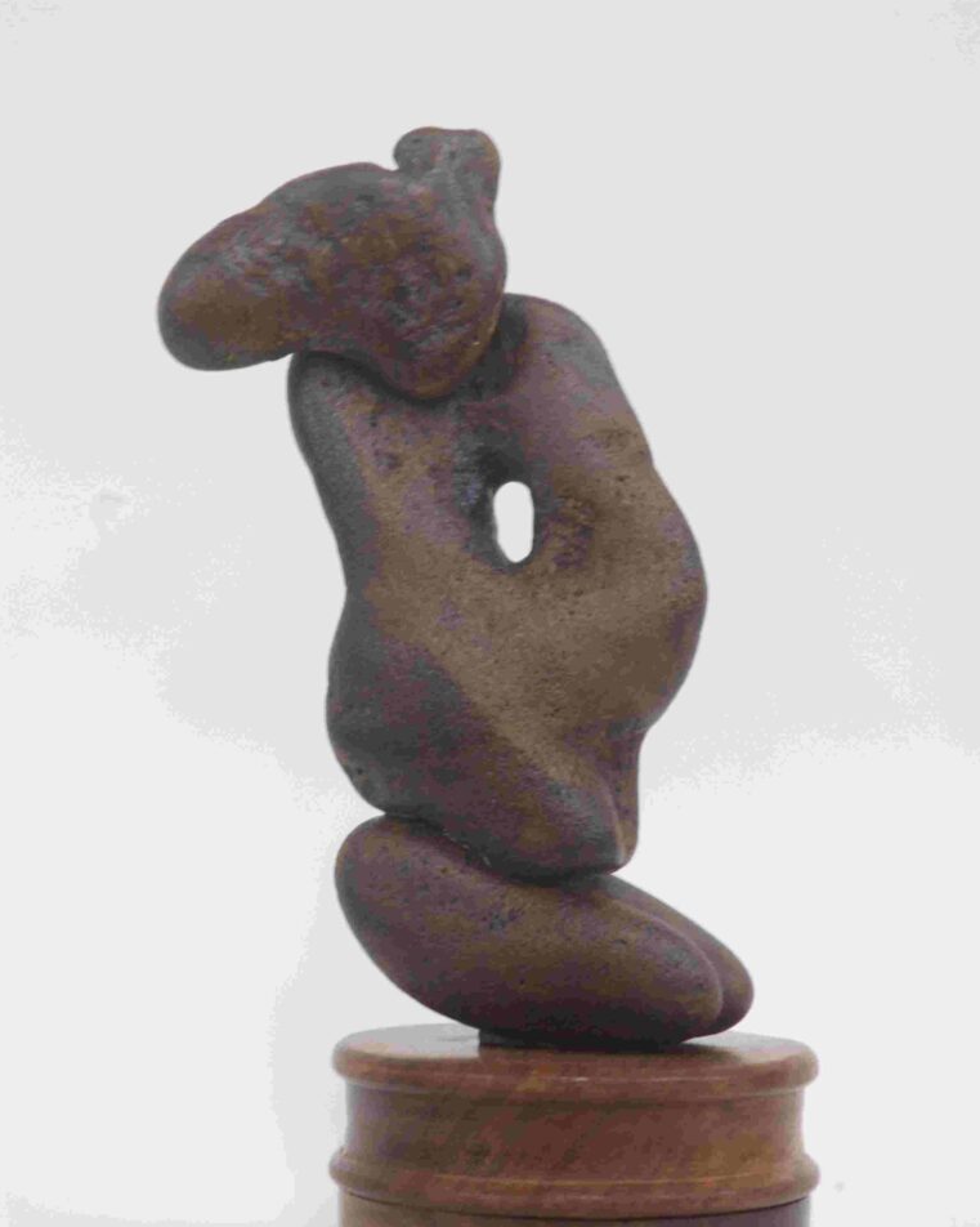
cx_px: 492
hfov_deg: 13.0
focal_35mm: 119
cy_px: 731
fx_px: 4316
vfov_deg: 16.2
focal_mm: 70
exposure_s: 1/1.3
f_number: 16
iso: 320
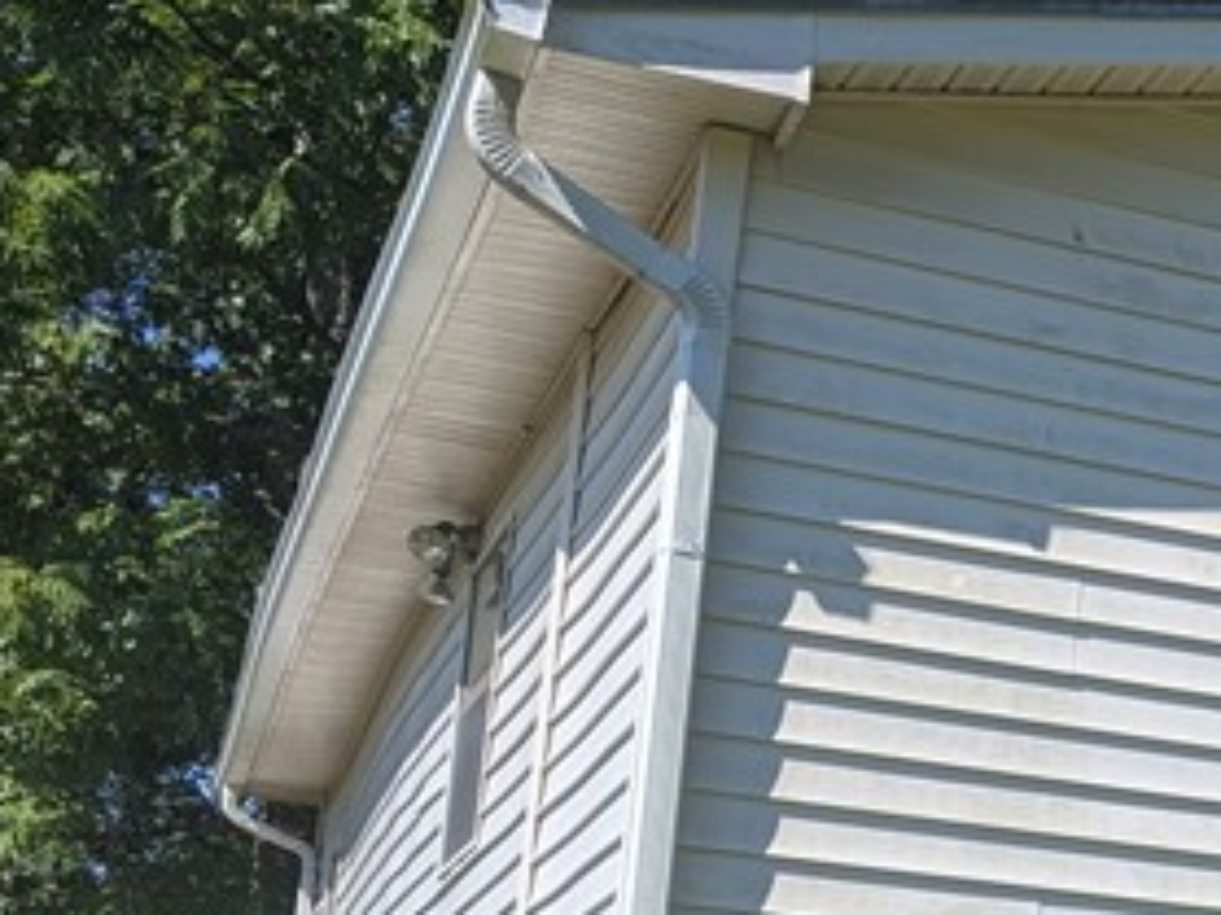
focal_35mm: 88
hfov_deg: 18.7
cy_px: 976
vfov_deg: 16.3
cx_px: 2002
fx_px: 3103
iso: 19
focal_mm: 6.9
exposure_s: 1/999
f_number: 1.68
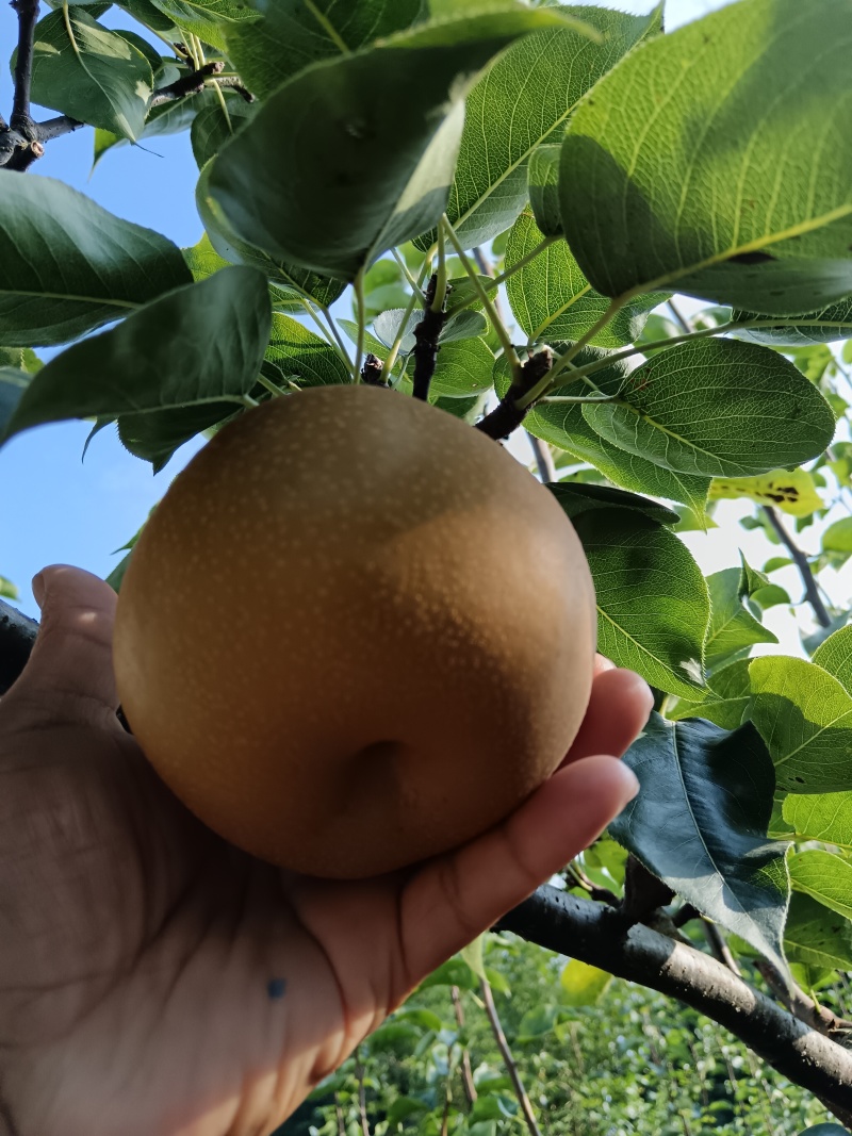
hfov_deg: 51.3
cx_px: 426
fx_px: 886
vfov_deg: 65.3
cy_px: 568
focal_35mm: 27
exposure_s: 1/900
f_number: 1.9
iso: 507
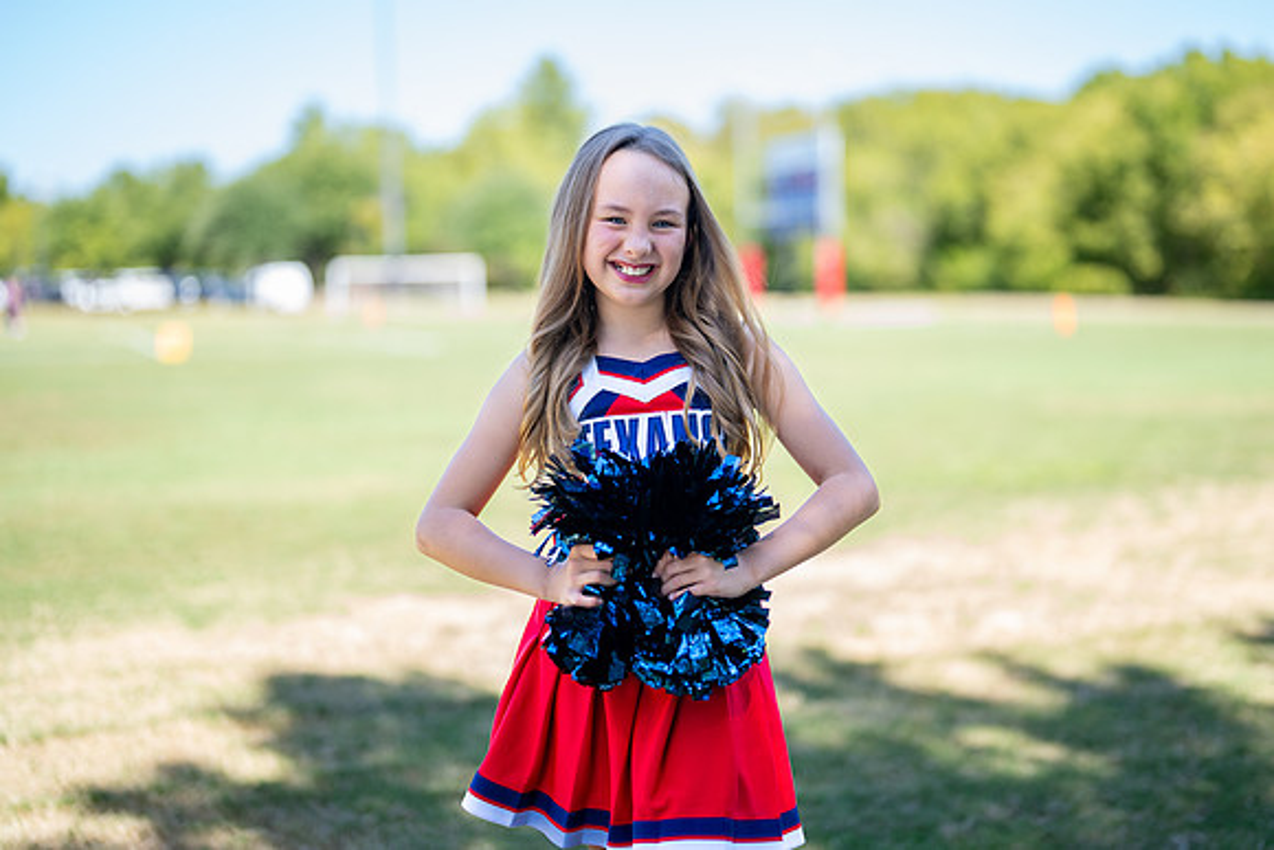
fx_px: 1966
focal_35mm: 56
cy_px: 401
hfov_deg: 35.9
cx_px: 679
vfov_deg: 24.4
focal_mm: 50
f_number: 1.2
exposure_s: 1/1250
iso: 100
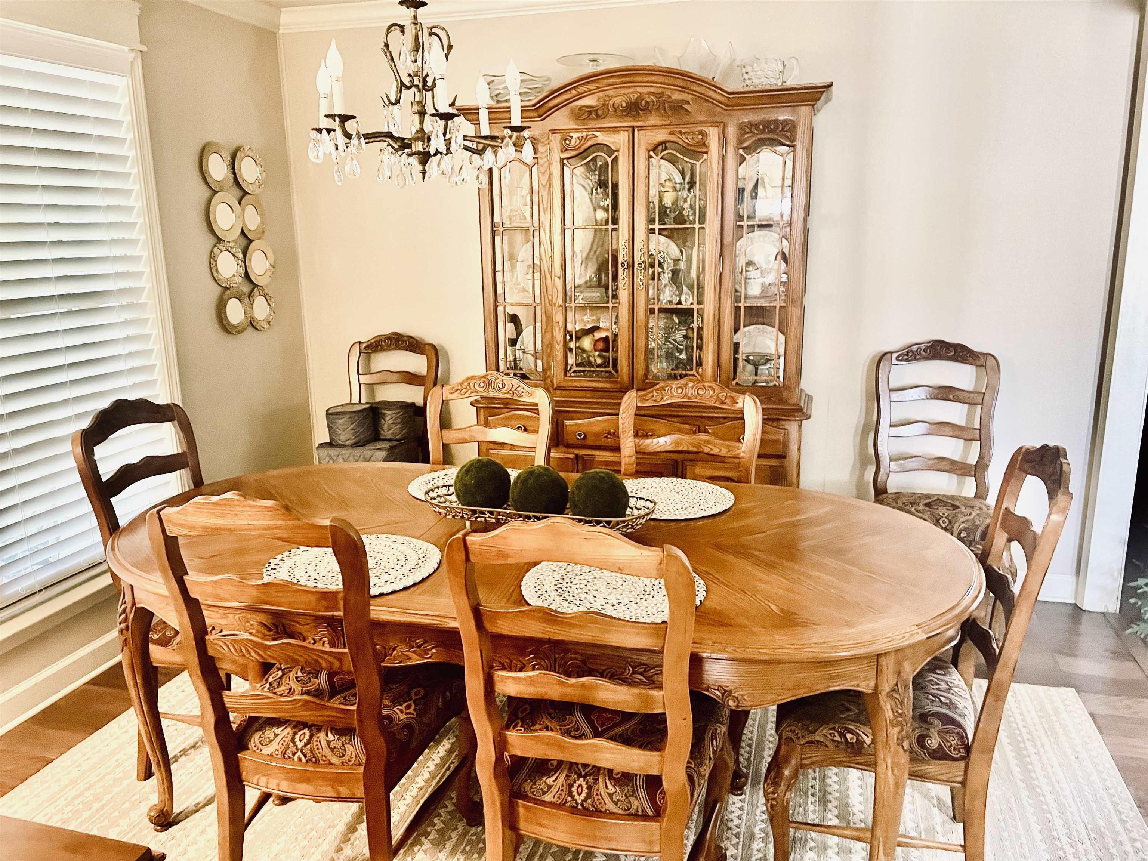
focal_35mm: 26
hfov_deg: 67.3
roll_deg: +1.8
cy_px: 430
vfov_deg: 53.1
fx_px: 862
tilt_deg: -14.5
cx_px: 574
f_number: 1.6
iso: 640
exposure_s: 1/30
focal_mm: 4.2
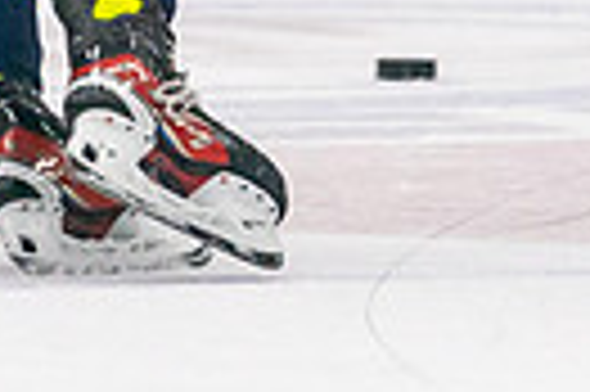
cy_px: -160
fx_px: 25093
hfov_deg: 1.3
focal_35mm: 1533
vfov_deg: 0.9
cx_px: 185
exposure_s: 1/1250
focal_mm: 200
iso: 3200
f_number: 2.8
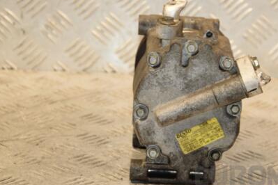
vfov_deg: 9.2
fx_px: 1151
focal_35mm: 149
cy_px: 83
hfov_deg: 13.8
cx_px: 182
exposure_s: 1/200
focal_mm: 66
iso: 800
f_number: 6.3
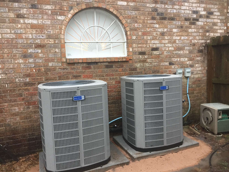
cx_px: 114
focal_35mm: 29
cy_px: 86
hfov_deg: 61.7
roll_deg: +1.3
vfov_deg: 48.2
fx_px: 192
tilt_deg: -7.2
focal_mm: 4.15
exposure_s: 1/30
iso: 50
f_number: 2.2
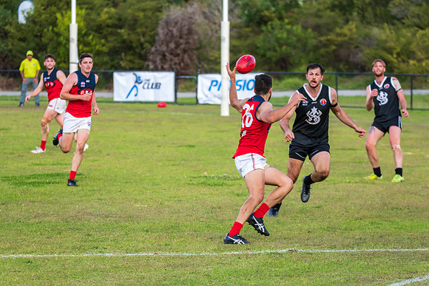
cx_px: 208
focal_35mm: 209
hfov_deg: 9.9
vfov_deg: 6.6
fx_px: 2488
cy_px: 141
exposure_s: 1/1250
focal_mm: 200
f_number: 6.3
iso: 800
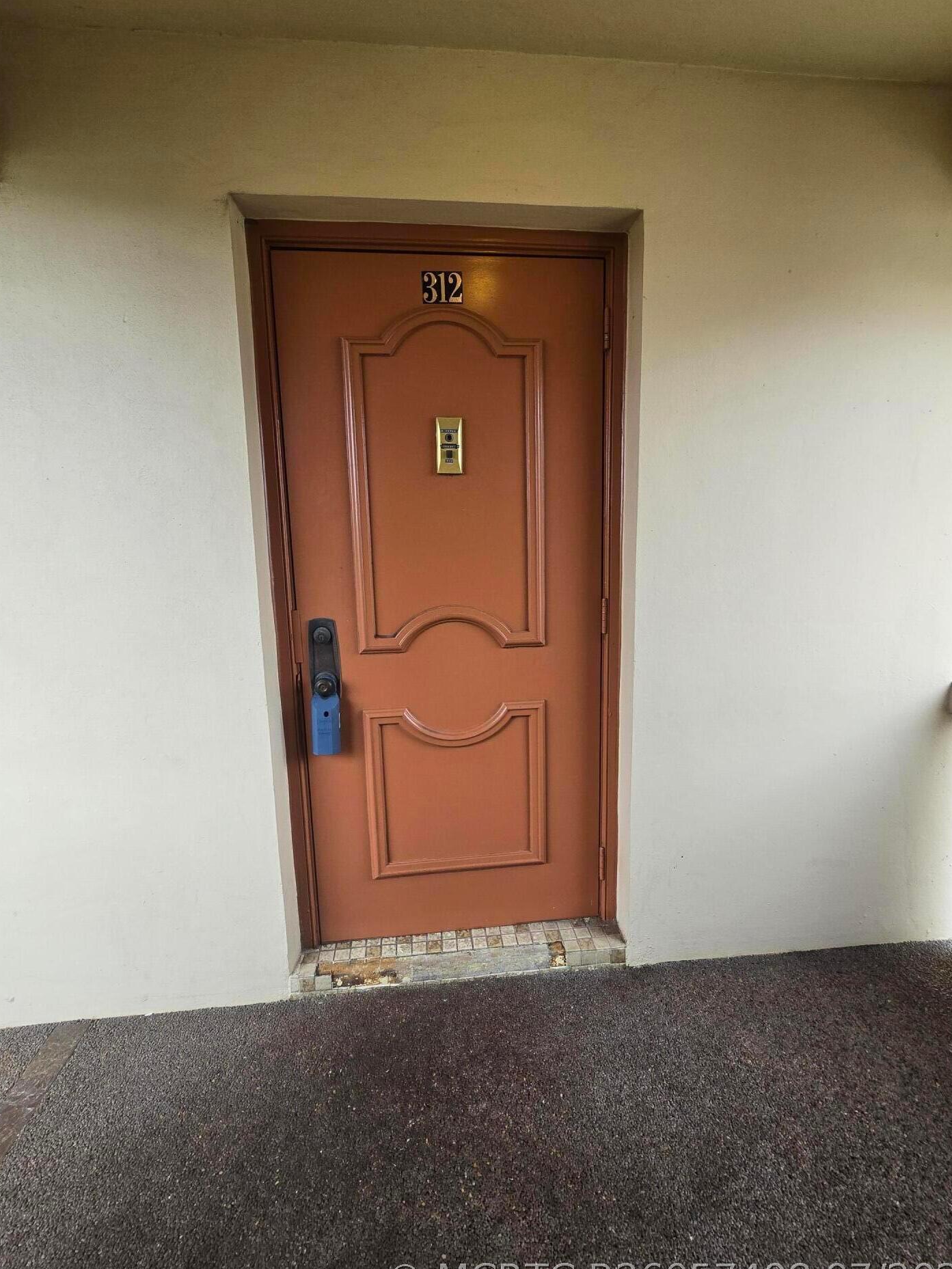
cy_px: 627
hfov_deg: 85.7
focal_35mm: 14
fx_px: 513
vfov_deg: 102.1
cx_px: 482
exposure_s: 1/120
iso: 80
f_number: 2.2
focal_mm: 2.2
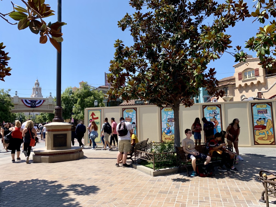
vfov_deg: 53.1
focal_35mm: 26
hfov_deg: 67.3
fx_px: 207
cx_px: 138
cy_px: 104
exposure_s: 1/1368
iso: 25
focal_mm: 4.25
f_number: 1.8
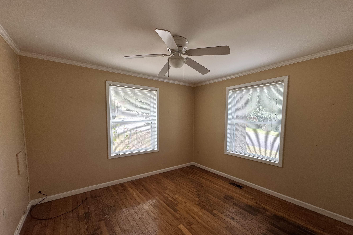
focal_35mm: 15
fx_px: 147
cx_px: 176
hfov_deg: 100.4
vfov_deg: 77.1
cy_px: 130
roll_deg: -0.9
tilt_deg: -4.7
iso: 200
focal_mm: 2.22
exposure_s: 1/120
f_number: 2.2
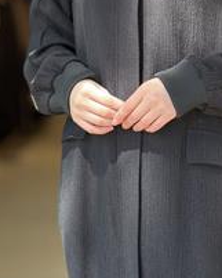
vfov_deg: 15.5
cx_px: 154
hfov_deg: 12.7
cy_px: -14
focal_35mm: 121
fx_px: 993
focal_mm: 6.86
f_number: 1.78
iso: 100
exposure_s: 1/172
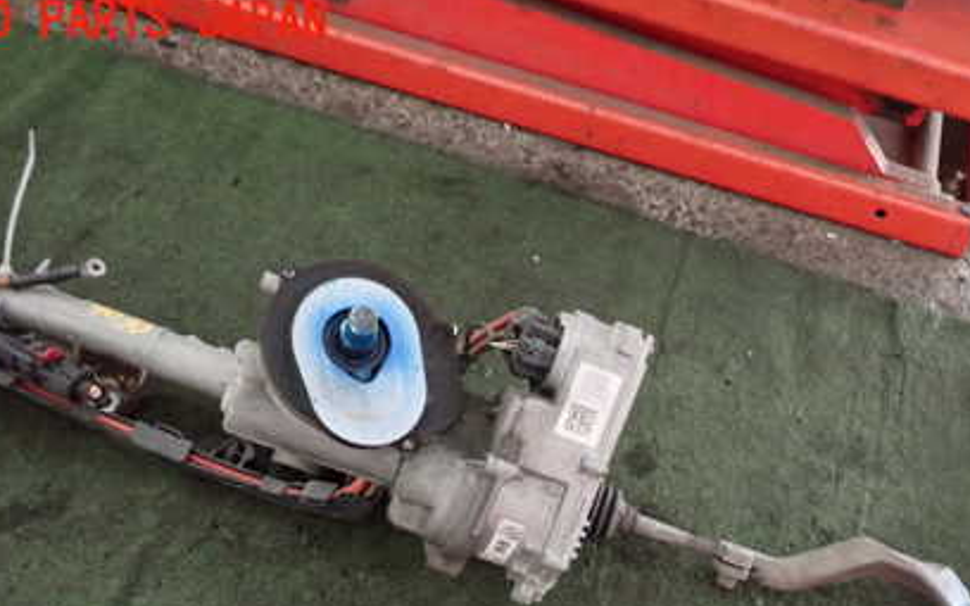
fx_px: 1031
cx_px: 609
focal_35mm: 39
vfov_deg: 31.5
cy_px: 528
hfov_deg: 49.9
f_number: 2
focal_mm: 4.5
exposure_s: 1/30
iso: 800
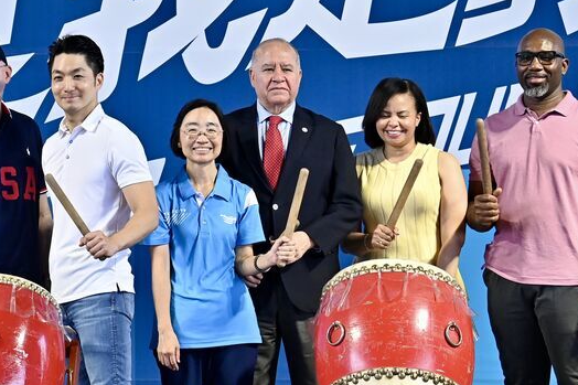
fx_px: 2744
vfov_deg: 8.0
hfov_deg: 11.9
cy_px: 107
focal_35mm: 171
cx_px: 12
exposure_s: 1/250
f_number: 5.6
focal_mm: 70
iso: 2000
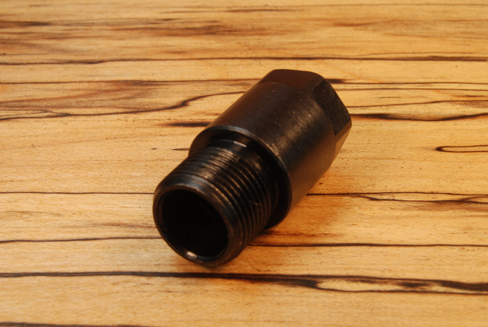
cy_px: 164
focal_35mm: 82
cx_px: 244
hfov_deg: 24.6
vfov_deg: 16.6
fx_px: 1120
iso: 200
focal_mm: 55
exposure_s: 1/13
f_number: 20
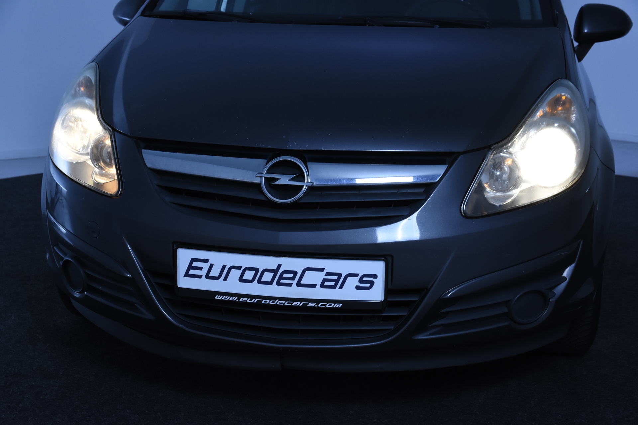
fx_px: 1010
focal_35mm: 57
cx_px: 319
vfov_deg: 23.8
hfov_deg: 35.1
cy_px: 212
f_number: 7.1
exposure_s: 1/200
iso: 1600
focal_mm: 38
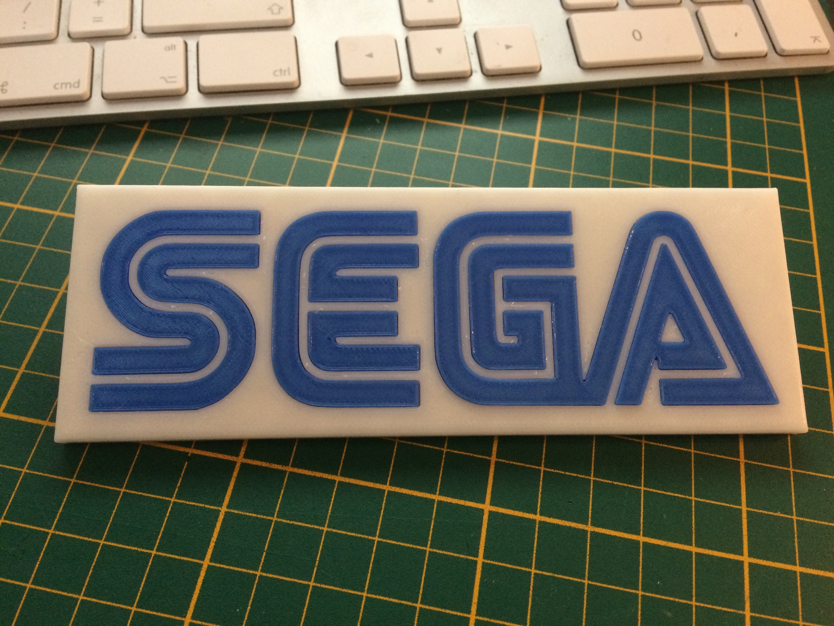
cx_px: 417
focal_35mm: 29
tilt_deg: -60.1
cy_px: 313
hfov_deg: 61.7
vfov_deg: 48.2
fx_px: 699
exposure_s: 1/17
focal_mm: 4.15
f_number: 2.2
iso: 320
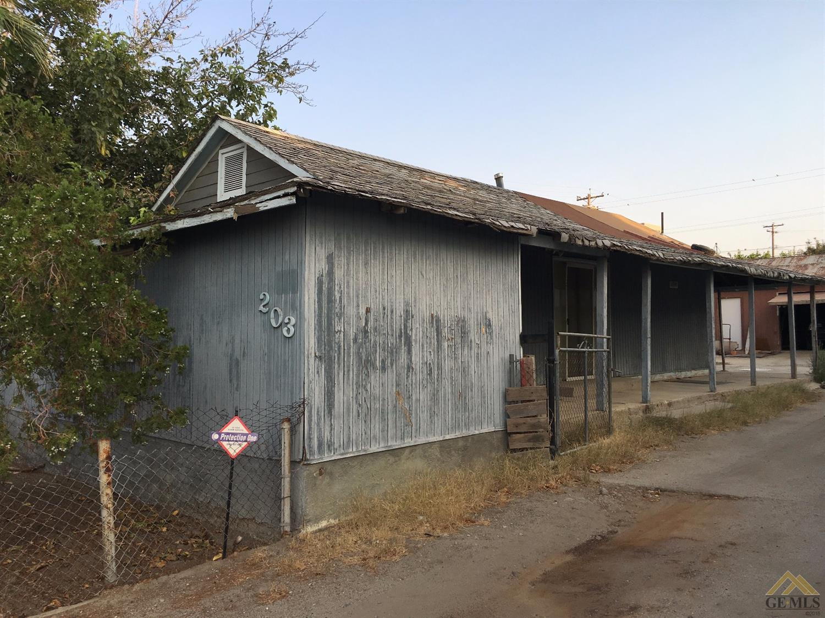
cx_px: 412
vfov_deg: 48.2
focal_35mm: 29
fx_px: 691
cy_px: 309
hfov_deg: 61.7
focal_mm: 4.15
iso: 25
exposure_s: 1/641
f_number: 2.2
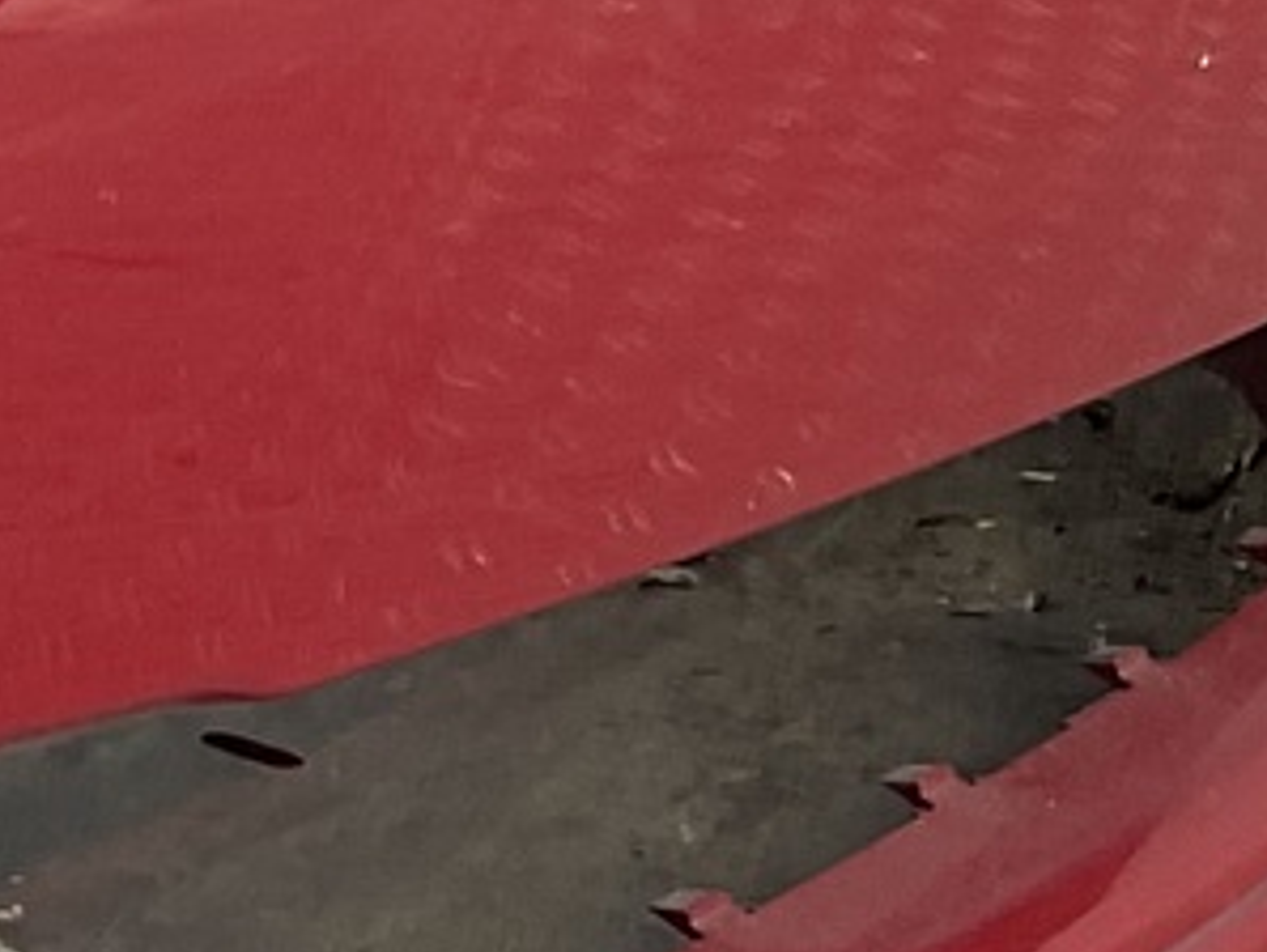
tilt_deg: -17.3
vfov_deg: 7.6
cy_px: 459
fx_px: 7180
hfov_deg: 9.2
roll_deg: -2.0
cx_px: -1582
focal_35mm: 196
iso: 16
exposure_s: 1/130
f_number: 1.8
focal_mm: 3
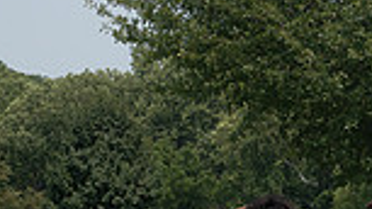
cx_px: 464
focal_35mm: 290
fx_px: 2860
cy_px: 295
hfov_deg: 7.4
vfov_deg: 4.2
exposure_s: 1/400
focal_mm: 70
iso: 800
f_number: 6.3
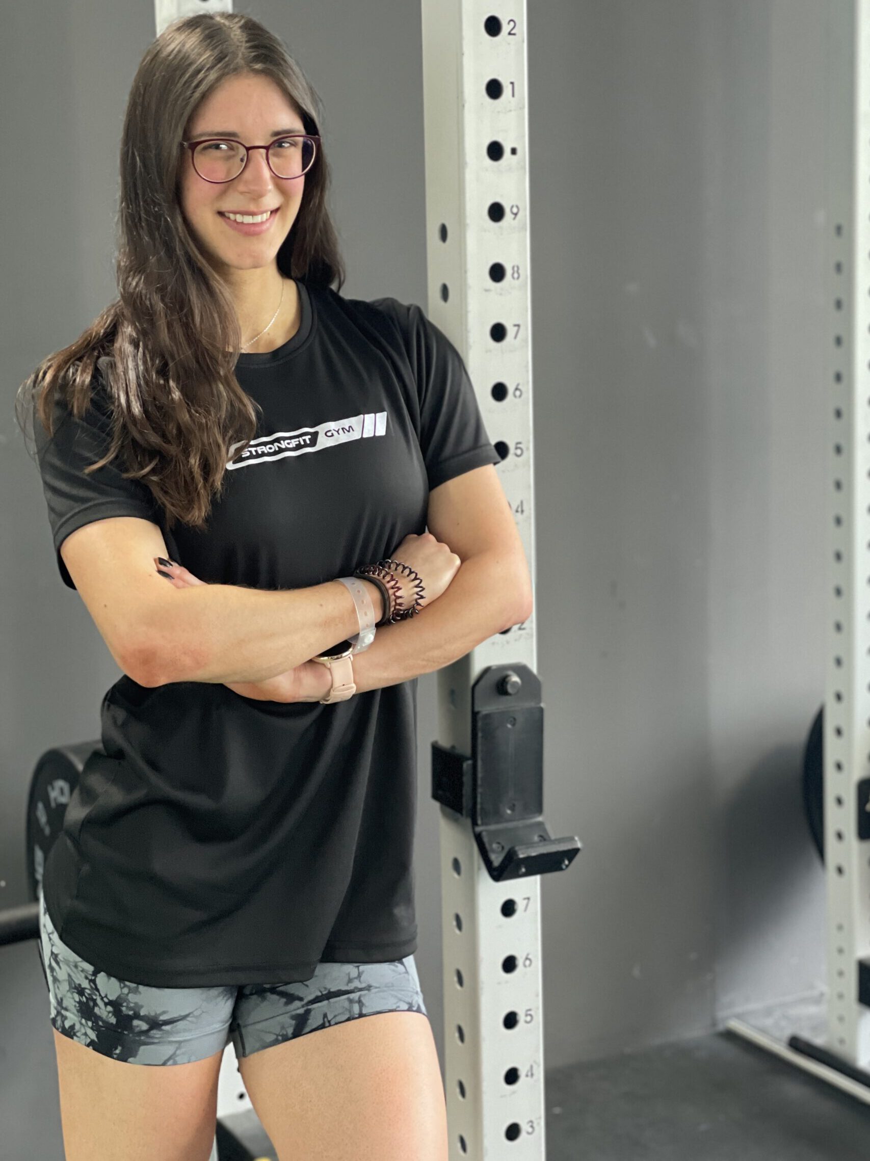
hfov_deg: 28.0
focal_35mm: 52
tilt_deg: -8.2
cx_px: 435
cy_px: 580
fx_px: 1744
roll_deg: +0.7
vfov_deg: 36.8
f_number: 2
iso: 250
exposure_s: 1/33
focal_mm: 6
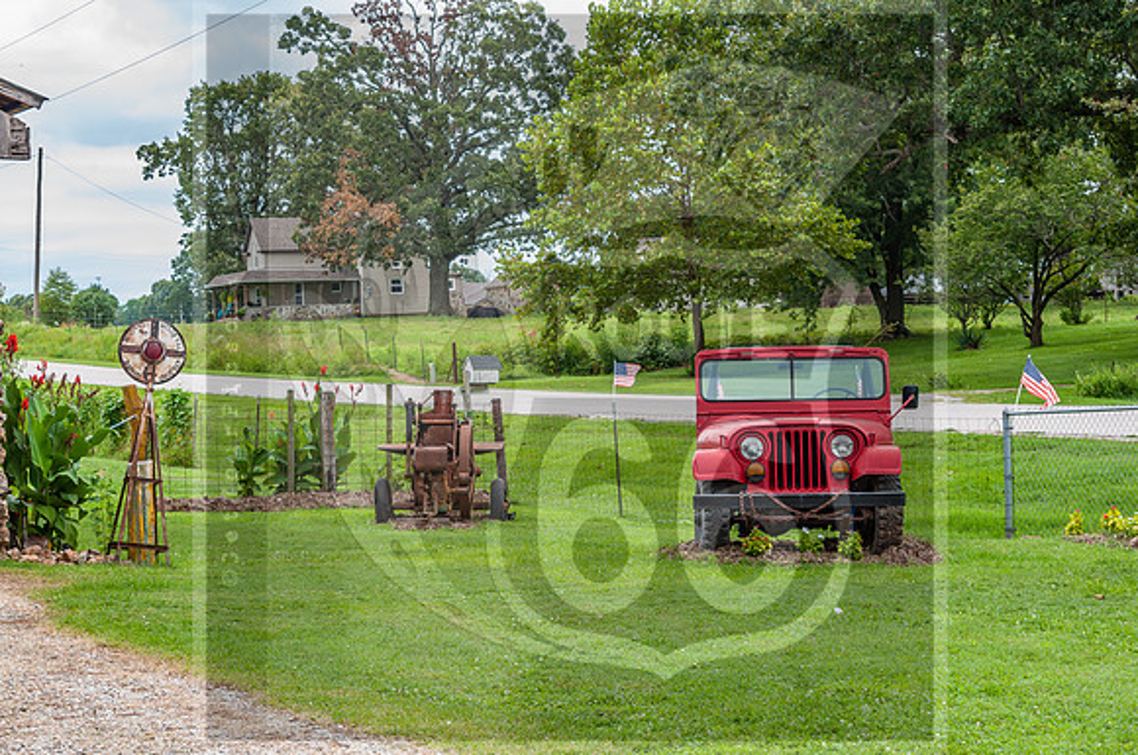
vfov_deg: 16.5
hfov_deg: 24.6
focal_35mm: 82
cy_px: 378
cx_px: 569
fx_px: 2604
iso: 100
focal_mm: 55
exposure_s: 1/100
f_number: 10
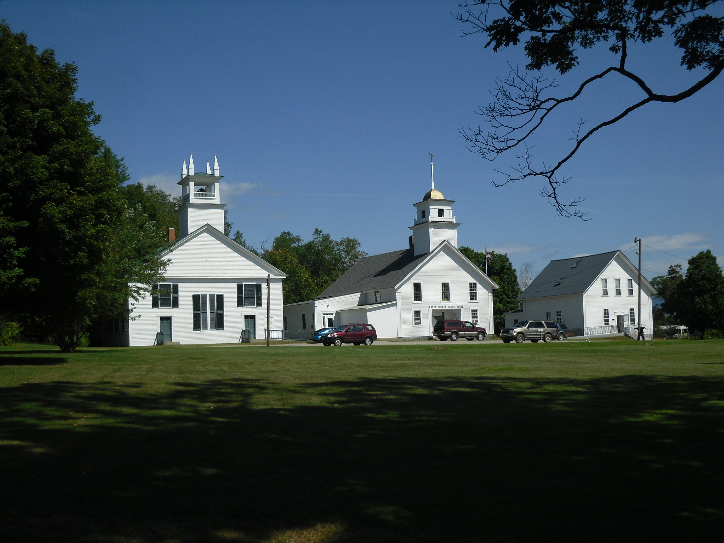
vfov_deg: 35.1
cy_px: 272
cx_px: 362
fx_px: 858
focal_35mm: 41
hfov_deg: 45.8
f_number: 8.8
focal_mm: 7.44
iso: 80
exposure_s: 1/267
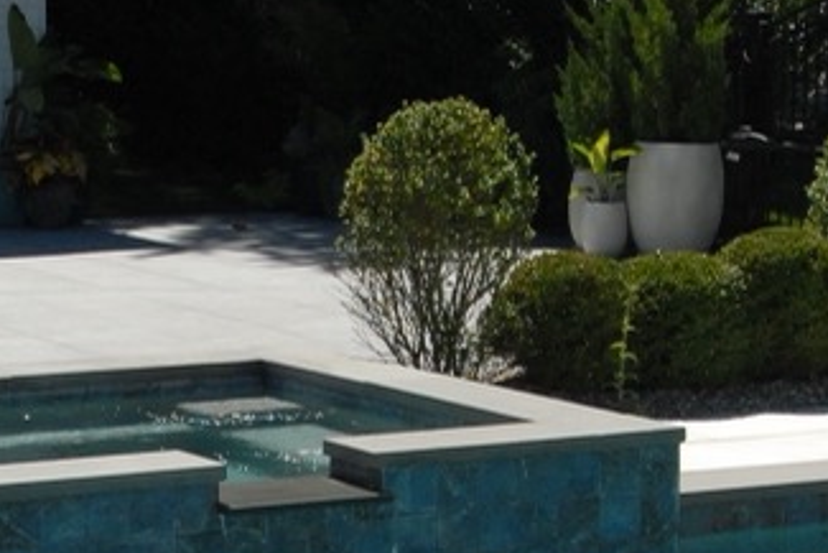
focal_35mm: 133
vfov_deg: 10.2
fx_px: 3060
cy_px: 587
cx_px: 242
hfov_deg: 15.4
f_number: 8
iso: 400
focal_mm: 24
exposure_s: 1/1250
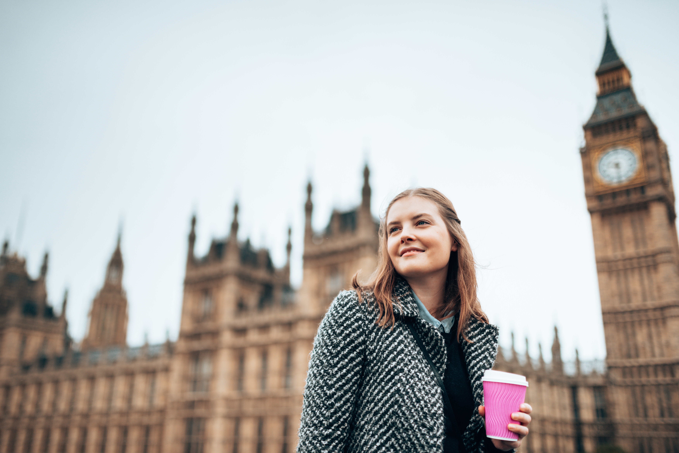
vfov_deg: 37.9
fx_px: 660
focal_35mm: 35
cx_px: 340
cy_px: 226
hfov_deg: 54.4
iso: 200
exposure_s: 1/800
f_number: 1.4
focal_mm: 35
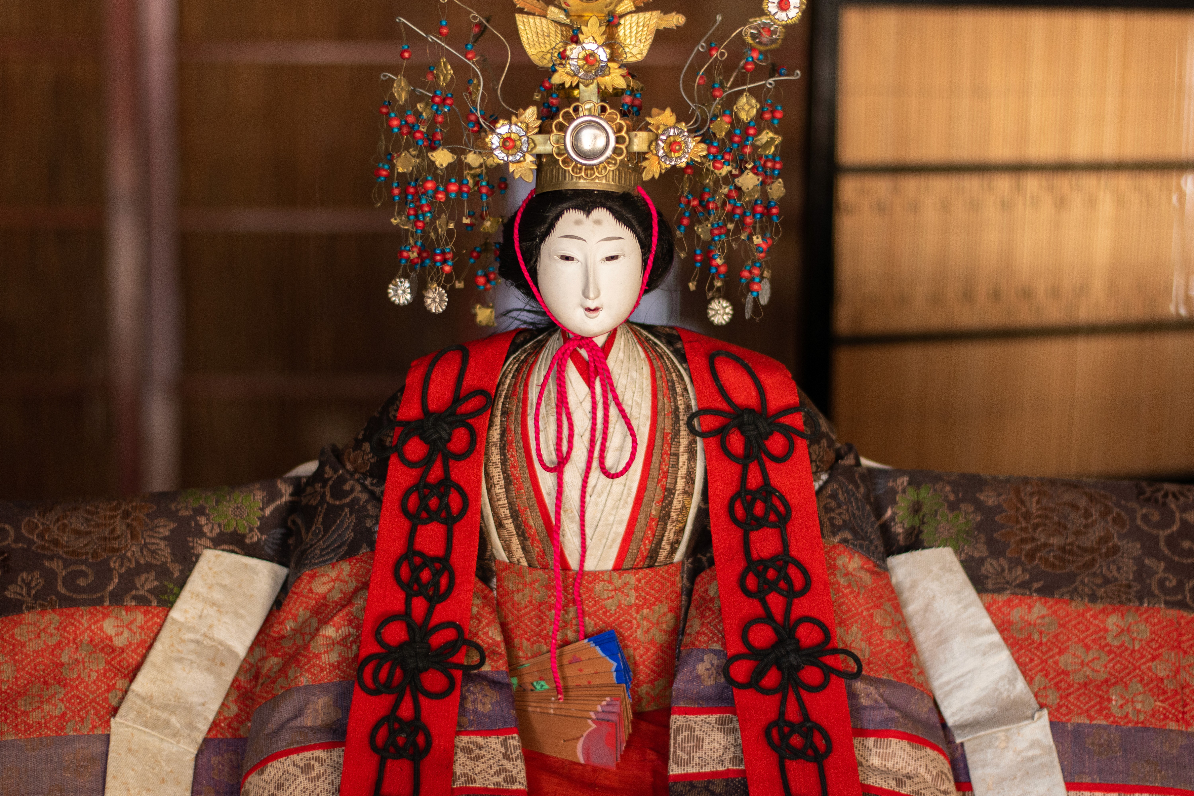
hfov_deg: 27.0
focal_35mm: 75
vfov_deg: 18.2
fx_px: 2487
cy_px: 398
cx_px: 597
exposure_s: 1/160
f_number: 1.8
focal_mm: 50
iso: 250
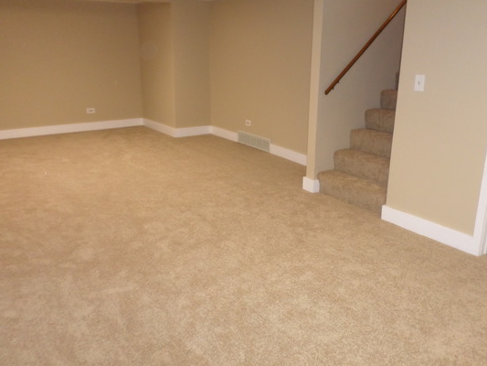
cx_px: 283
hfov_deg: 59.6
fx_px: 422
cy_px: 174
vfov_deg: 46.8
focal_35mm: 30
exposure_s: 1/30
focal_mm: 4.5
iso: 200
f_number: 2.5
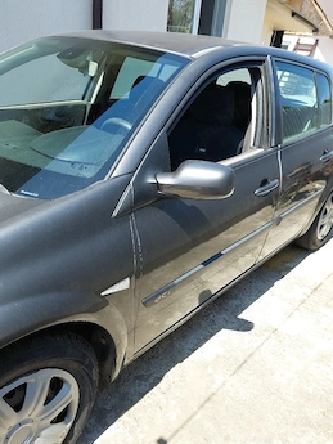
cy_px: 227
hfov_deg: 48.3
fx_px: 372
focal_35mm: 29
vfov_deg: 61.6
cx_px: 165
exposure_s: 1/667
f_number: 1.8
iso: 40
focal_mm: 5.23
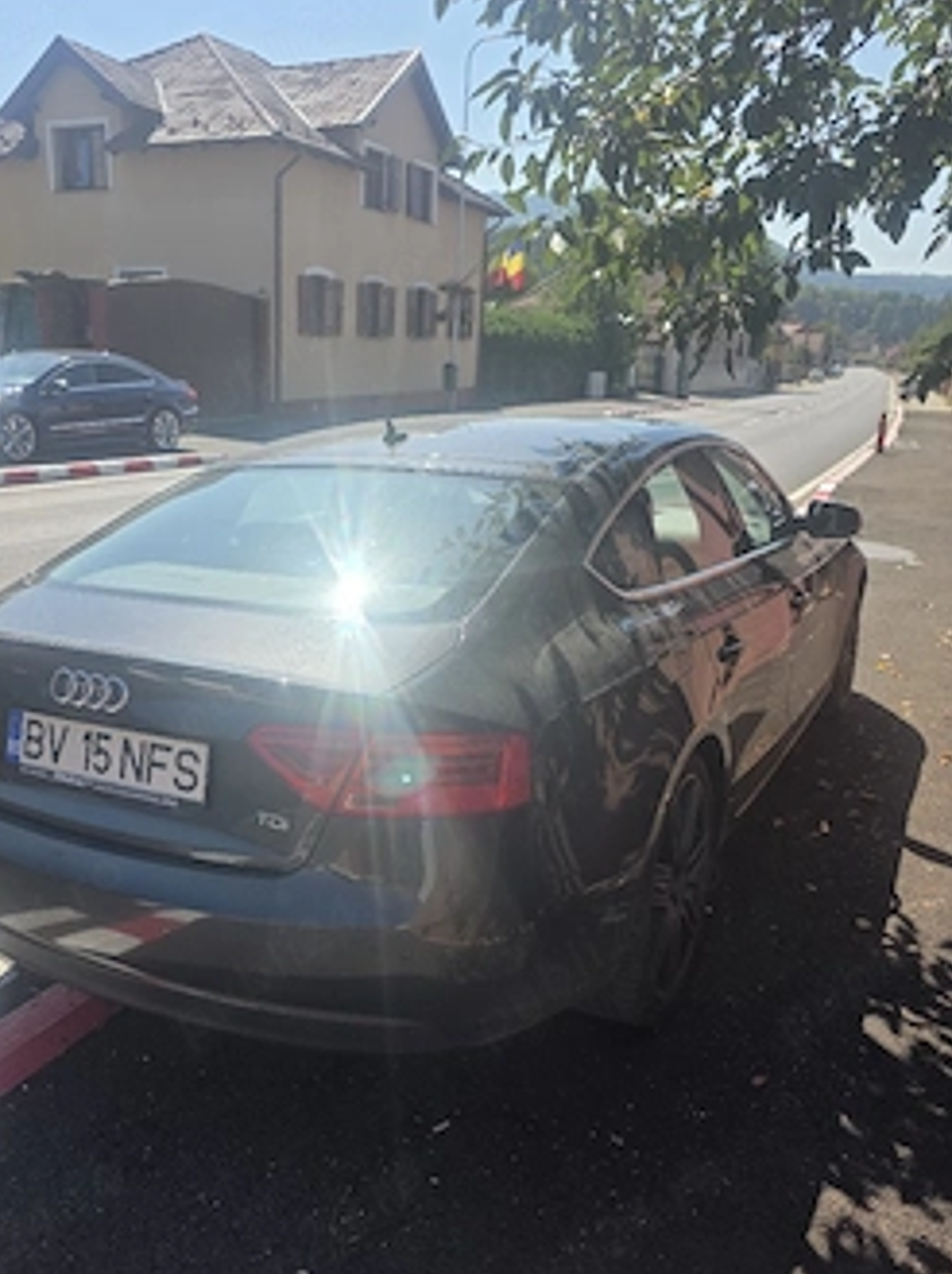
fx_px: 1029
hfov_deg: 49.3
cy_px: 693
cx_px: 375
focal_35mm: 28
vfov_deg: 63.4
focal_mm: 6.3
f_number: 1.7
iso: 80
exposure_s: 1/10000
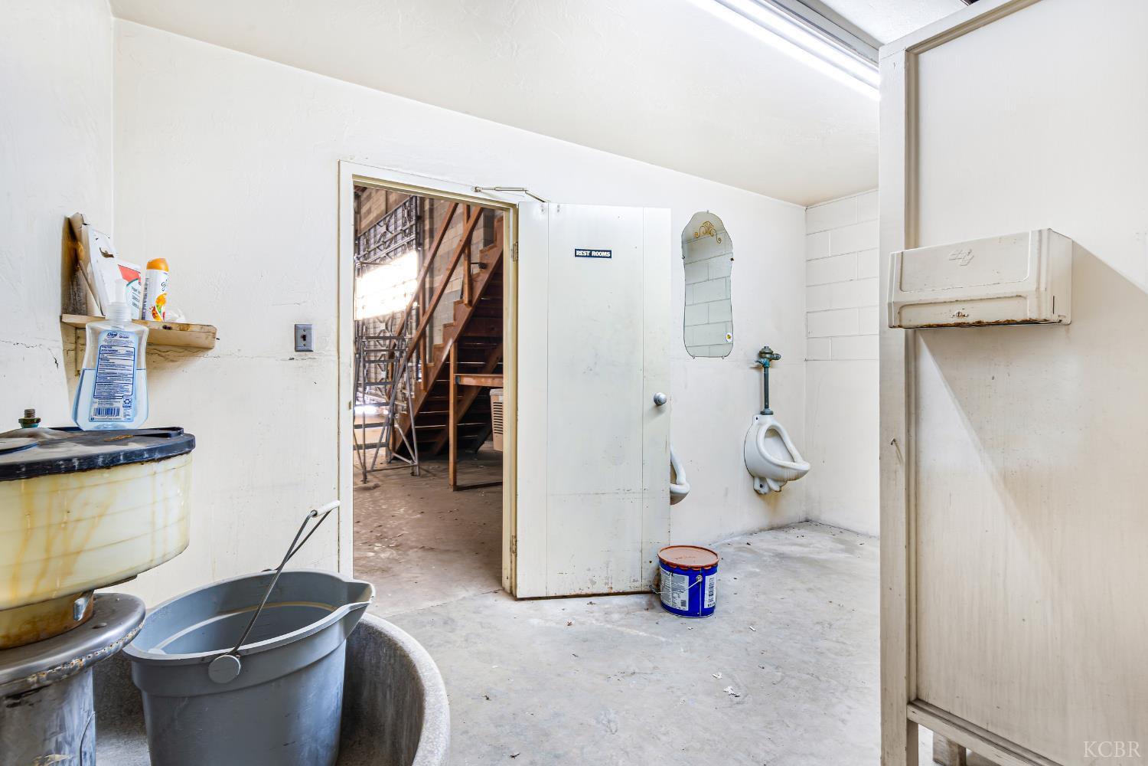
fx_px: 510
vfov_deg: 73.7
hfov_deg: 96.7
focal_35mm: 16
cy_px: 383
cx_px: 574
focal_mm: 16
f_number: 11
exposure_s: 1/2
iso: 1250
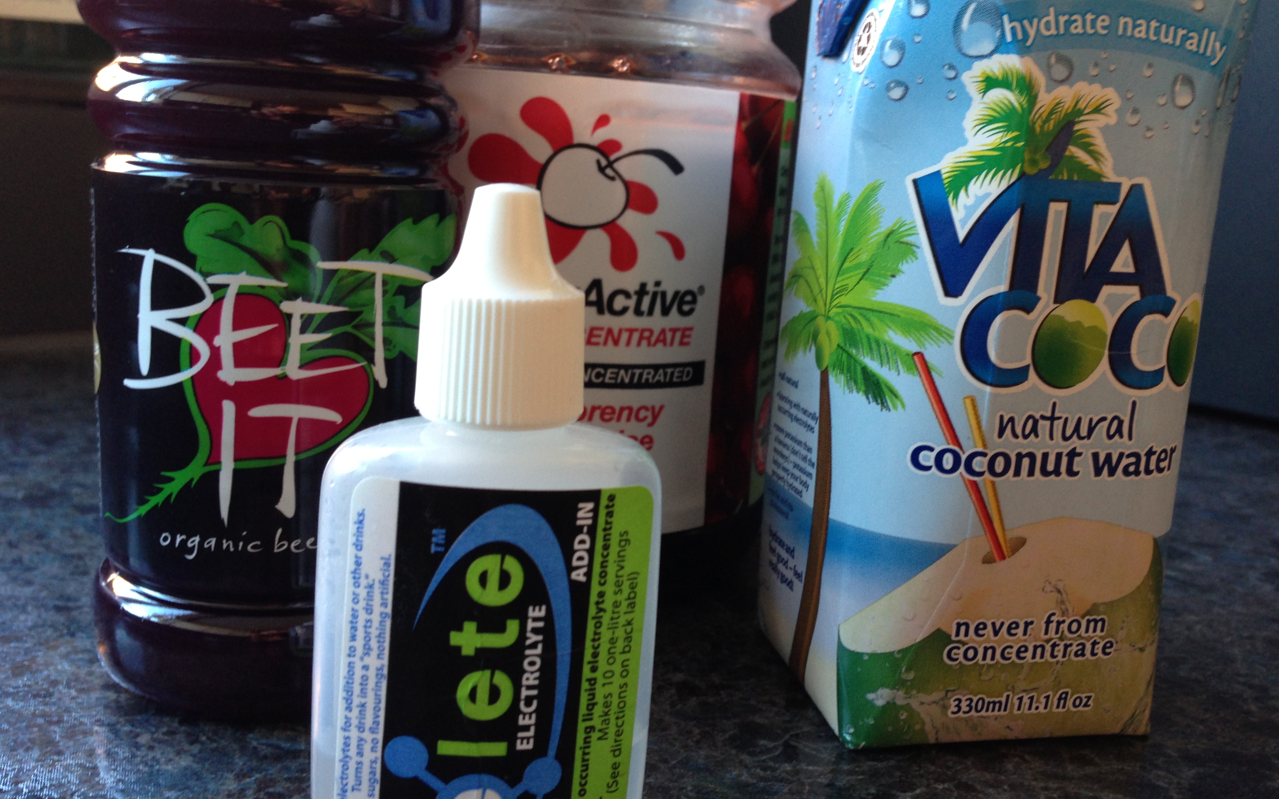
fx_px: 1255
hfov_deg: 54.0
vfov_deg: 35.3
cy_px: 402
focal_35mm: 36
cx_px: 633
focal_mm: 4.13
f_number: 2.4
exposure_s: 1/20
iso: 80
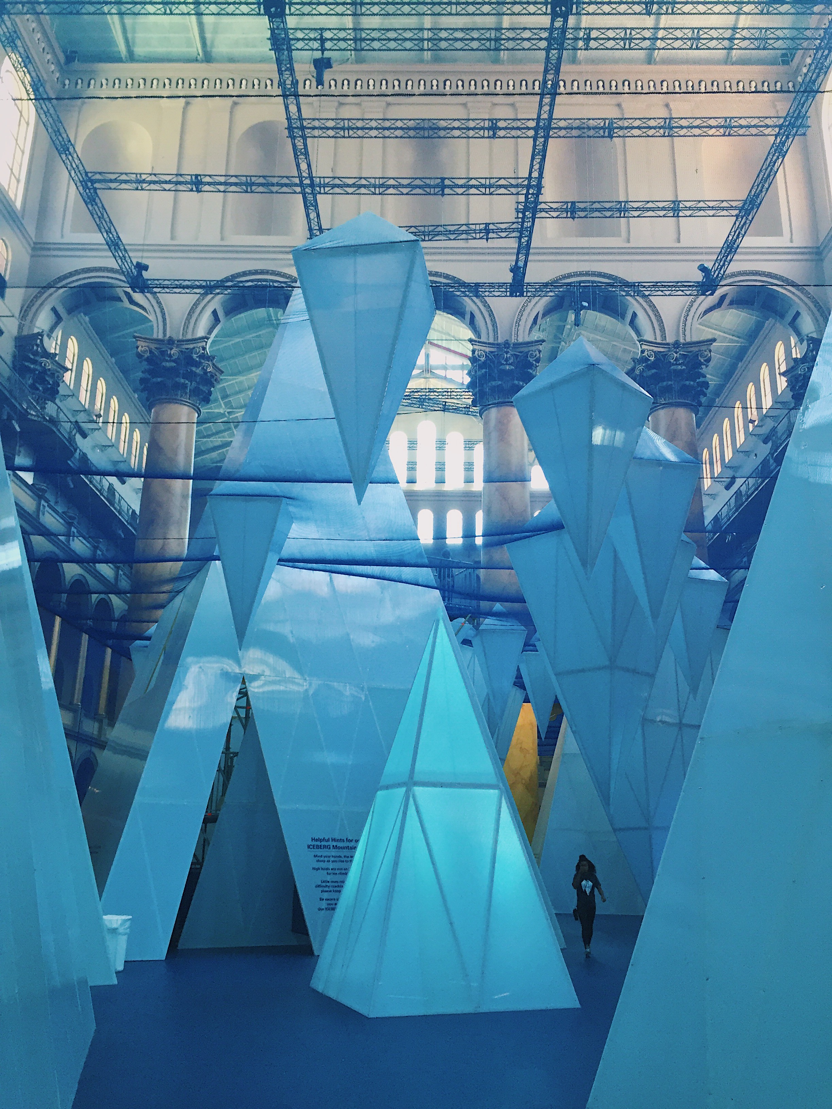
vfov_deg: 61.7
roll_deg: -1.6
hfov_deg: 48.2
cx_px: 416
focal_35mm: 29
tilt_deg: +16.9
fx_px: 929
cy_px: 554
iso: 80
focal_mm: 4.15
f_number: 2.2
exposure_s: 1/30
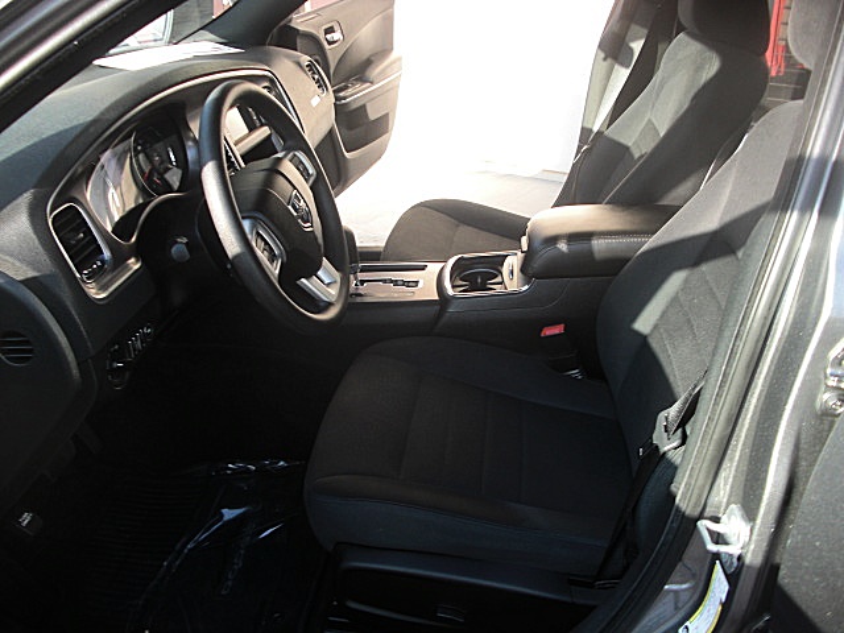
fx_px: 878
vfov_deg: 39.7
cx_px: 422
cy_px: 316
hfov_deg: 51.4
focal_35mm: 36
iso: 50
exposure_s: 1/80
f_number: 2.8
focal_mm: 6.3
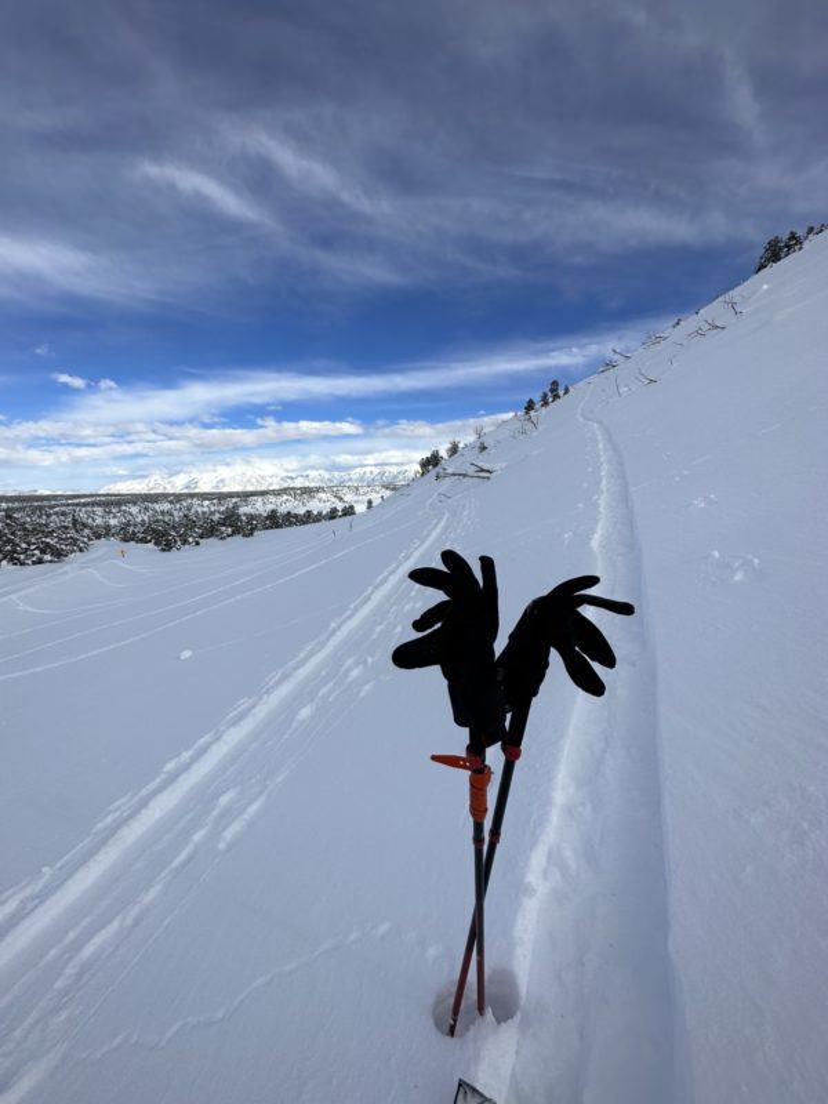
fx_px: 446
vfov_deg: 102.1
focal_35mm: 14
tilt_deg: -8.6
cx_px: 414
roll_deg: +4.0
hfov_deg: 85.7
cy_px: 552
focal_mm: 2.22
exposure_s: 1/4132
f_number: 2.2
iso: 50
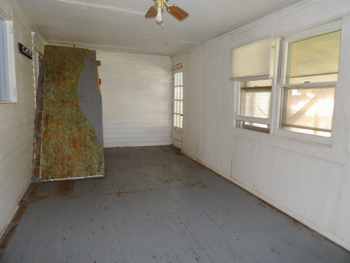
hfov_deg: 71.6
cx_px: 175
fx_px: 243
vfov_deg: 56.8
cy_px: 132
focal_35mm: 24
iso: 200
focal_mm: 4.3
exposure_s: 1/33
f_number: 3.2
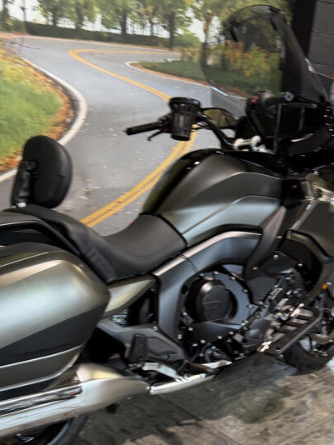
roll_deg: -5.7
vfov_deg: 40.1
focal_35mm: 46
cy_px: 335
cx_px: 158
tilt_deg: -22.2
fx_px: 591
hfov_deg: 31.5
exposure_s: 1/60
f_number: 1.78
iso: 125
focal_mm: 6.76
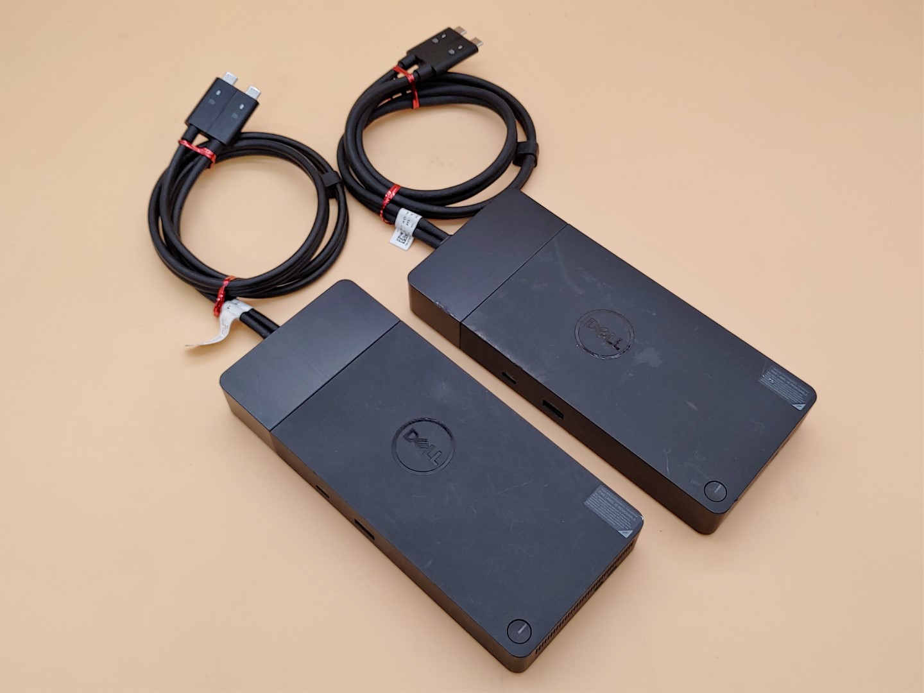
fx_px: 881
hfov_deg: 55.4
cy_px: 346
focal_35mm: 33
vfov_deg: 42.9
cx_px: 462
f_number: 1.8
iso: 50
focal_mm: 4.36
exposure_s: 1/68
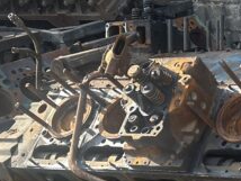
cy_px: 179
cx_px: 334
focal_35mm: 86
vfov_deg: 16.8
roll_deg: +1.9
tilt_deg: -32.5
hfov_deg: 20.3
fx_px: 599
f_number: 1.78
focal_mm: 6.86
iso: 80
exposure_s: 1/762
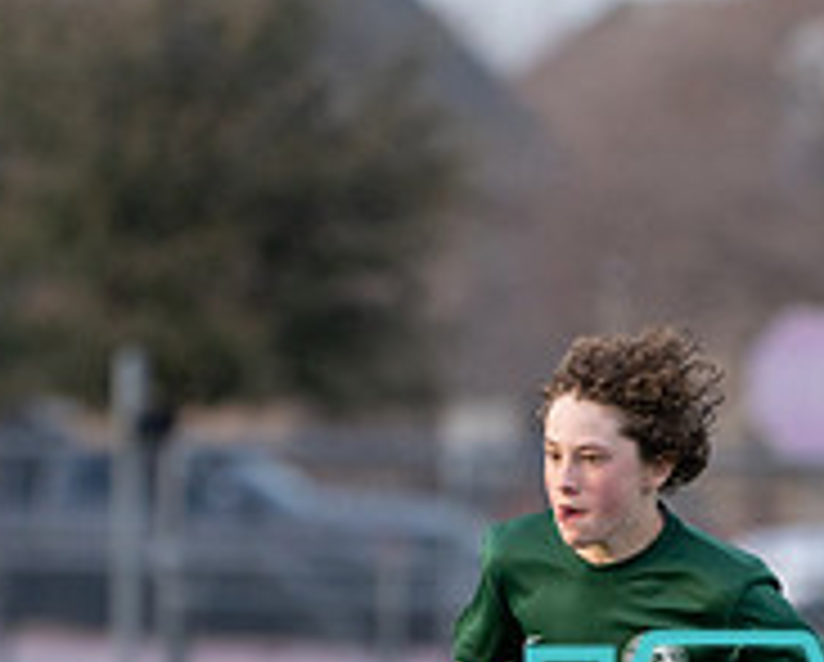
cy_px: 844
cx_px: 590
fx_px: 29018
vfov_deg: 1.3
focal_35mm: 1188
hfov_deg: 1.6
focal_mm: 400
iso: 1600
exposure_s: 1/1250
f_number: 5.6
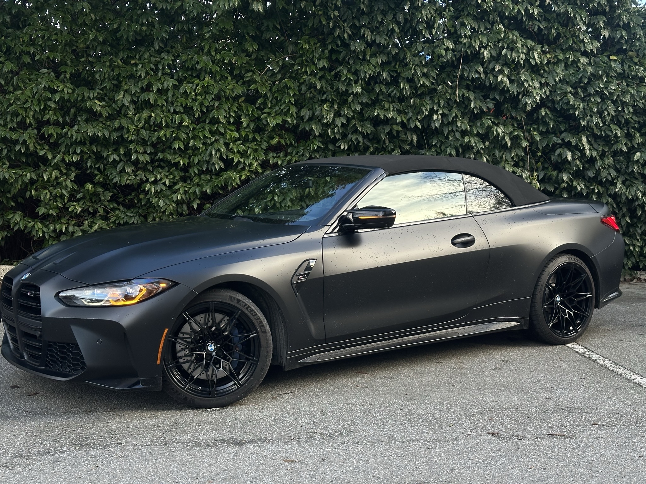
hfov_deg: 39.7
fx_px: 896
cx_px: 323
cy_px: 242
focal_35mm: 48
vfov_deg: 30.3
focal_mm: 6.86
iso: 64
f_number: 1.78
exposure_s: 1/406
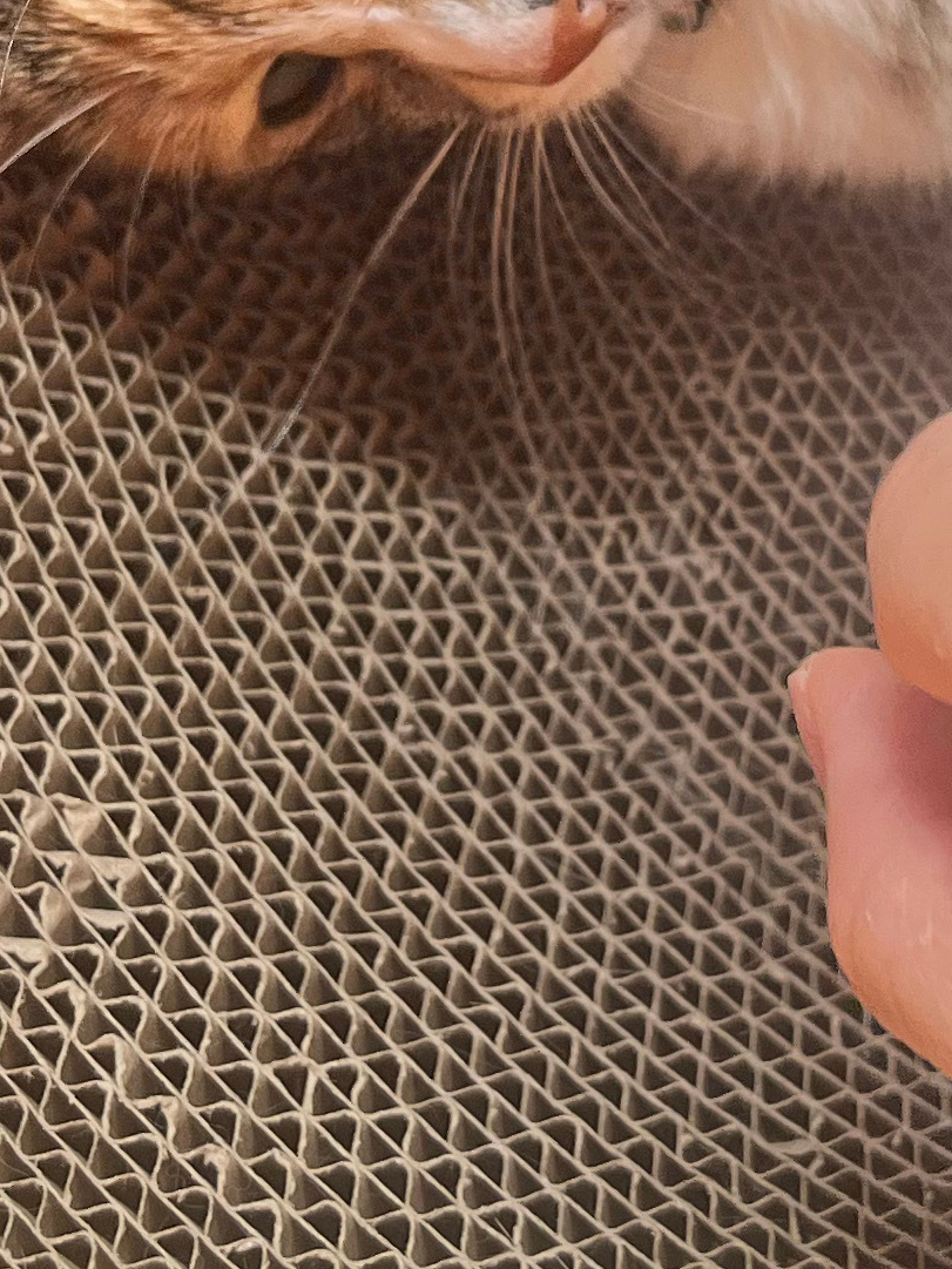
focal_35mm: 97
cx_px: 764
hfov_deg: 15.2
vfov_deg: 19.9
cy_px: 183
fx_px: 3556
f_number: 1.6
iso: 64
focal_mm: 5.1
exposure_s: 1/122
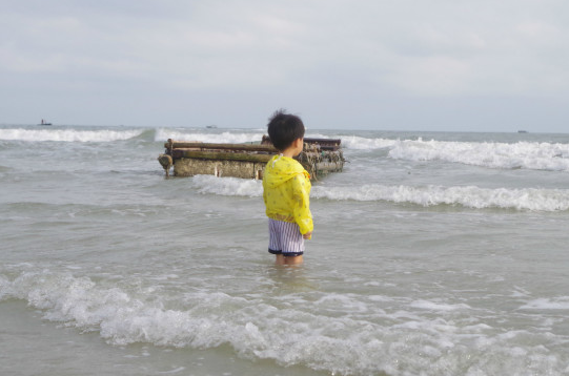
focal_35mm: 71
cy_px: 173
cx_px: 306
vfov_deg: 19.1
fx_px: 1120
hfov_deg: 28.5
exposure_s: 1/2000
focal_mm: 42.5
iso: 1600
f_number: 8
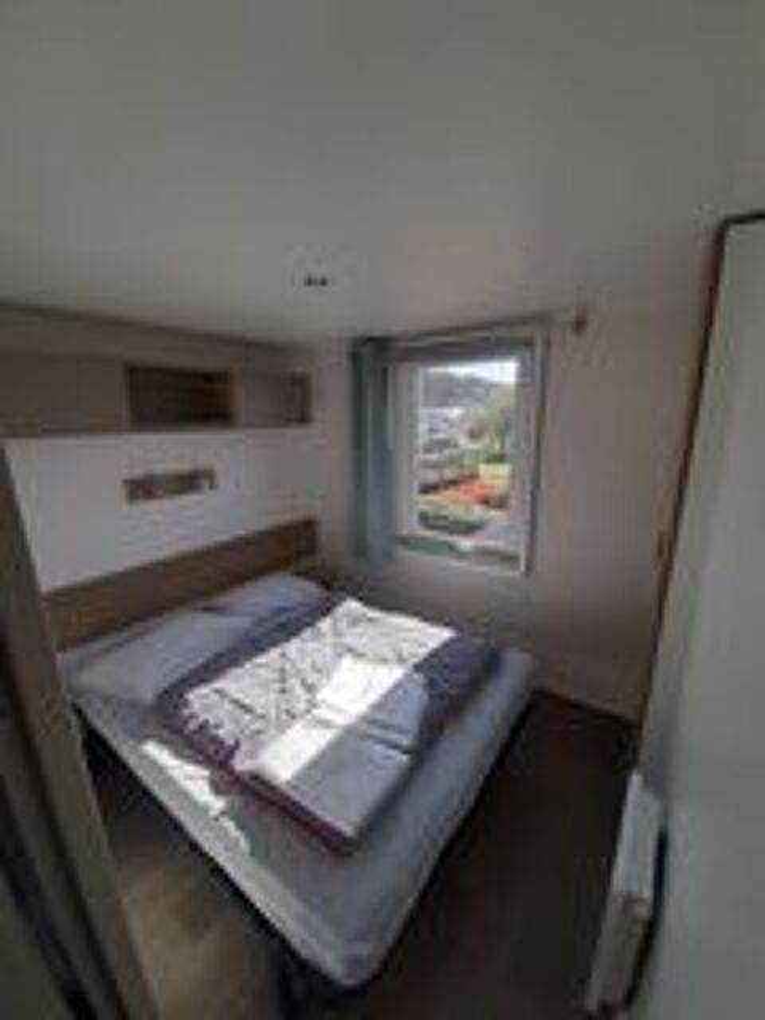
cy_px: 510
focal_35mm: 13
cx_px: 382
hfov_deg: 89.9
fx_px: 383
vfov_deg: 106.2
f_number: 2.2
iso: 40
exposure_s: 1/269
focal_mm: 1.13
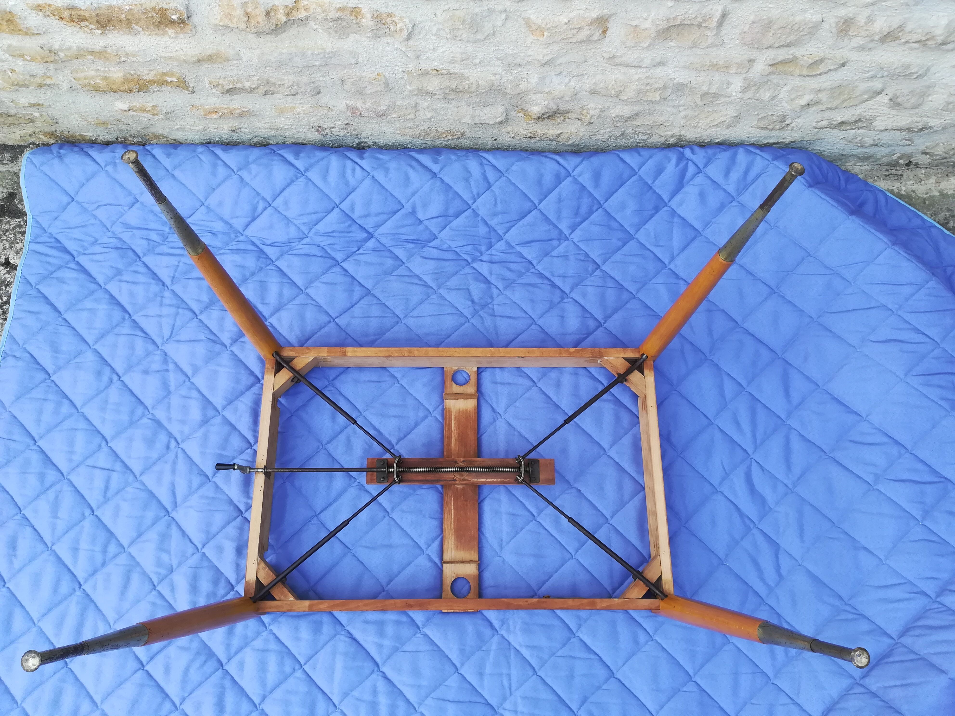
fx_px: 717
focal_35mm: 26
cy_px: 358
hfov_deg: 67.3
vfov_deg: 53.1
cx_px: 478
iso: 64
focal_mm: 3.83
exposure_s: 1/50
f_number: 2.2
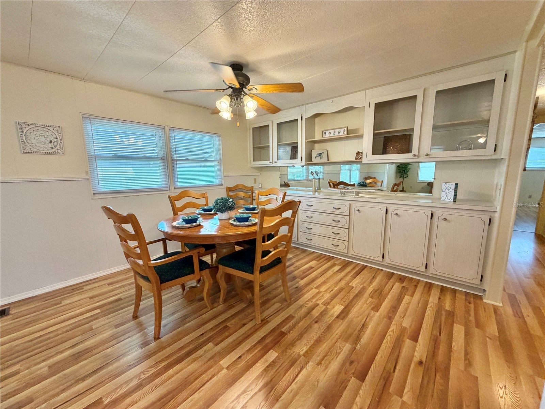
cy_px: 204
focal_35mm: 14
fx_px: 220
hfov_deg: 102.1
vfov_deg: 85.7
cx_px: 272
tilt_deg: -9.7
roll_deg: +0.6
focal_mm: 2.22
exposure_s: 1/120
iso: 250
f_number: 2.2
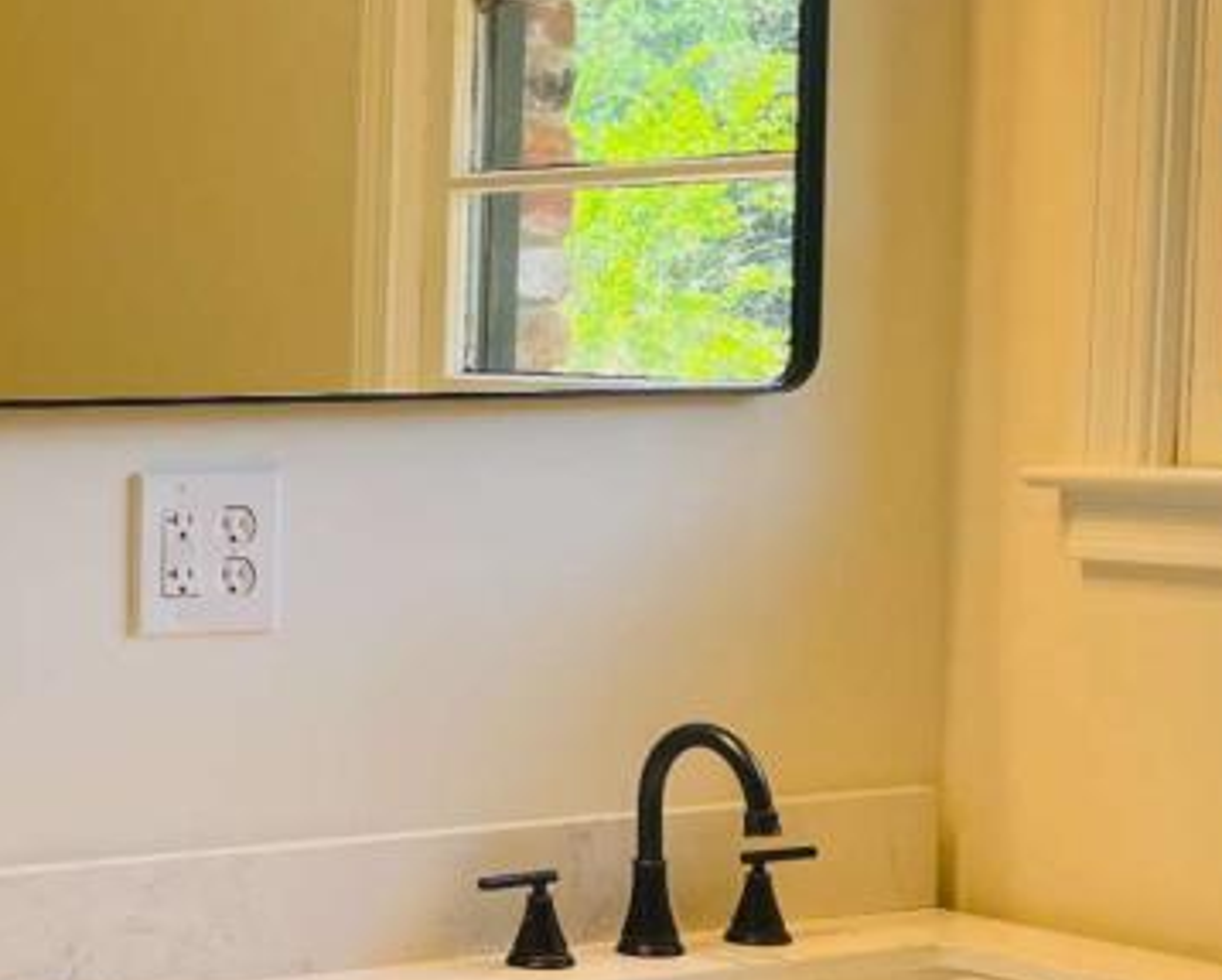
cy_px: 594
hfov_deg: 20.6
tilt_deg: -4.4
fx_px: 3077
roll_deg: -0.2
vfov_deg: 18.1
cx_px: -338
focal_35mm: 85
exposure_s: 1/140
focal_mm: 5.1
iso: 40
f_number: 1.6
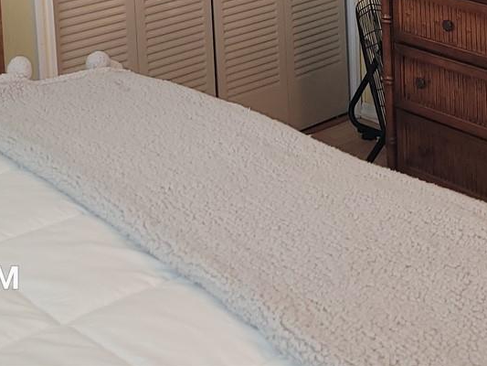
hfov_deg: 25.0
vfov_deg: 17.1
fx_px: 1098
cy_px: -178
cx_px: 287
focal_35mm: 78
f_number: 1.8
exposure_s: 1/24
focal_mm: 5.4
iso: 125
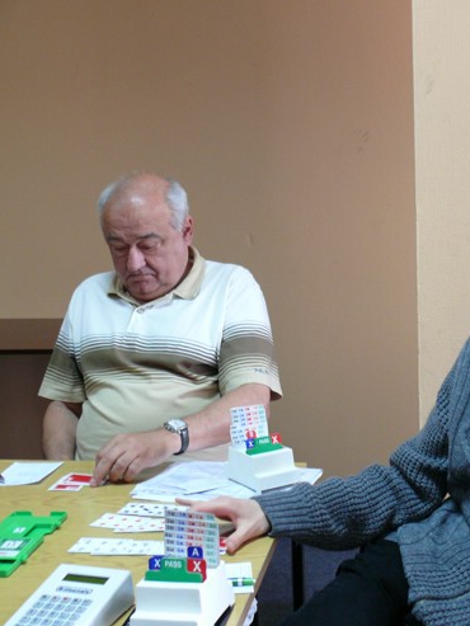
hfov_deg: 28.5
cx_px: 380
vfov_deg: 38.2
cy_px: 316
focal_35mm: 50
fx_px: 905
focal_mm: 7.9
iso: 200
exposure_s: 1/13
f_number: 2.8
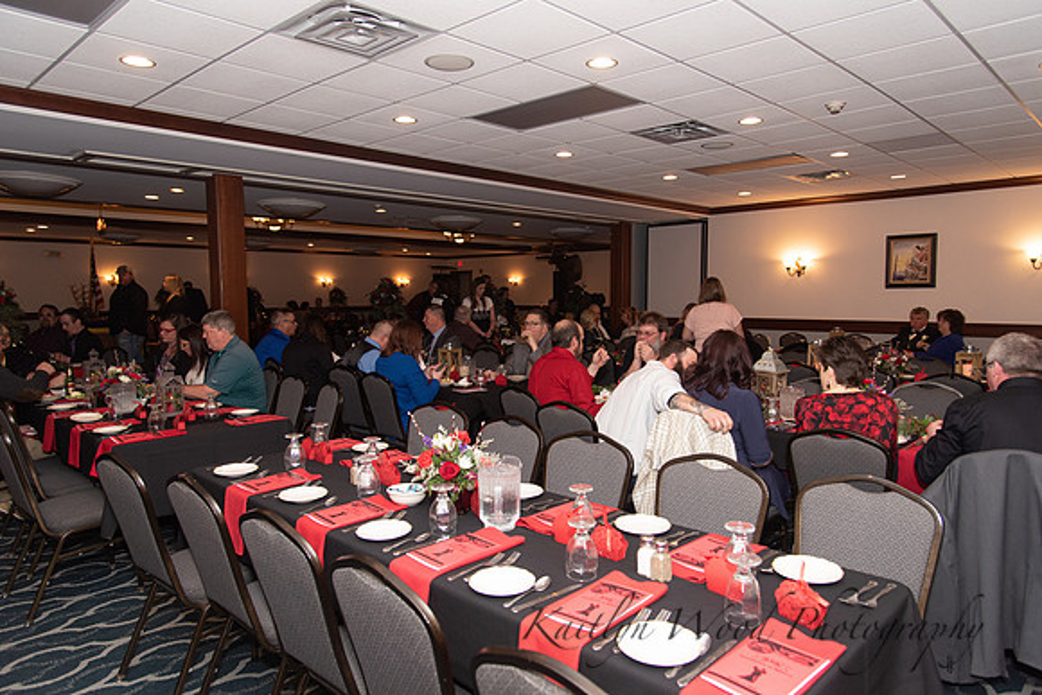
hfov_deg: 73.7
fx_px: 695
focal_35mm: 24
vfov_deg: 53.2
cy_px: 348
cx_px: 521
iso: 800
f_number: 4
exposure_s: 1/200
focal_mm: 24
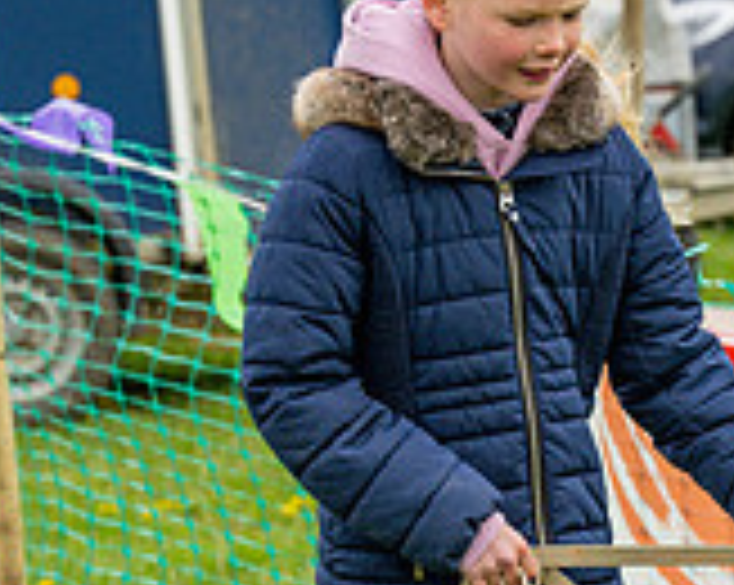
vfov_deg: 5.6
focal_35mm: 272
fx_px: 5902
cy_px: 990
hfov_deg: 7.0
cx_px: 1039
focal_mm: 70
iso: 400
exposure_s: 1/2000
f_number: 4.5
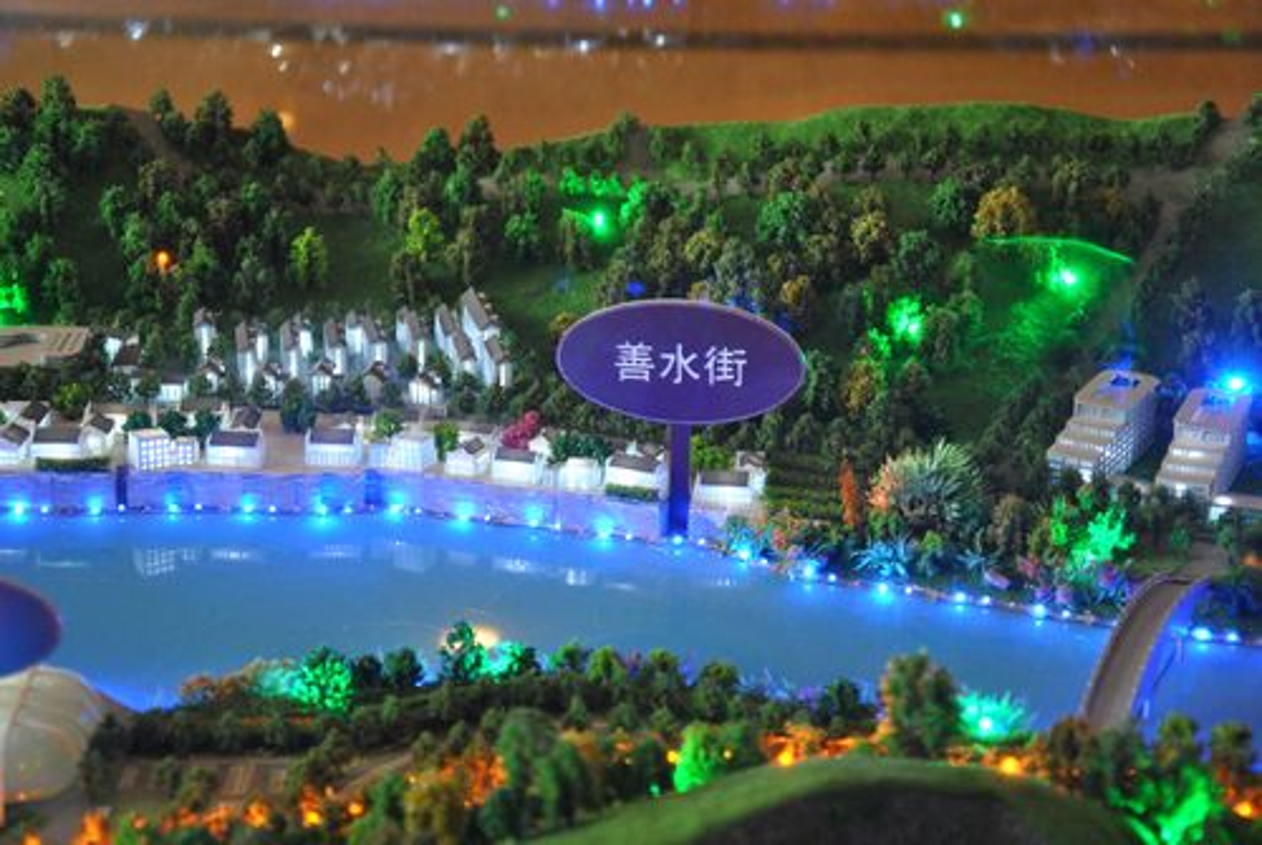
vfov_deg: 14.8
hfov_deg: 21.9
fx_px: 3265
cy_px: 422
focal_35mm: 93
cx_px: 631
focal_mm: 62
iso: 800
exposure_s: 1/15
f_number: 5.3
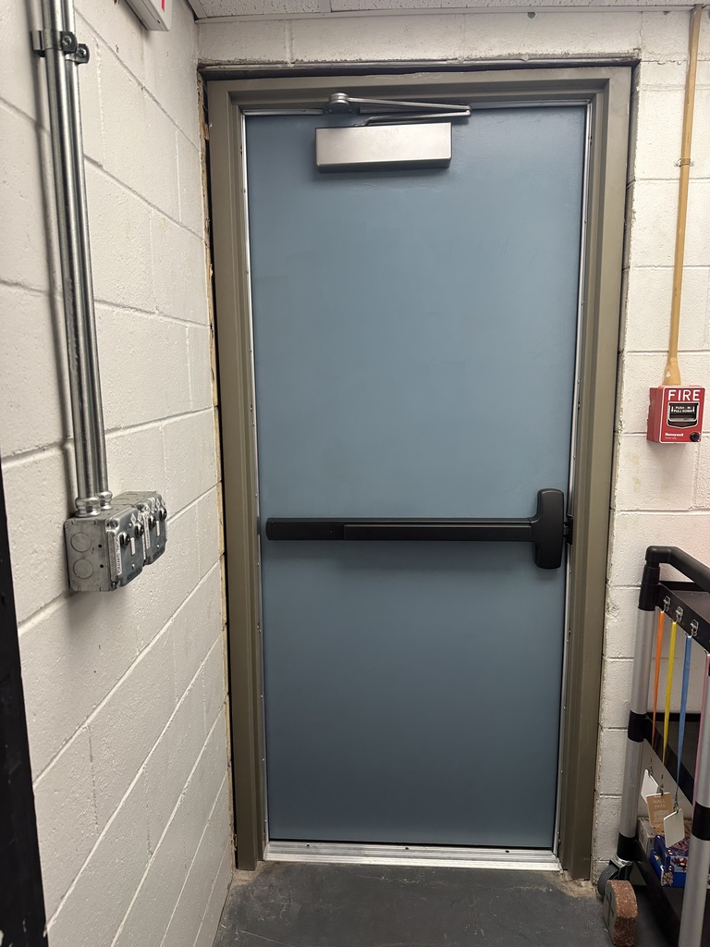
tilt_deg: -9.4
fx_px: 656
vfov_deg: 71.6
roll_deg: -0.1
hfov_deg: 56.8
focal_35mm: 24
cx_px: 355
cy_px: 474
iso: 125
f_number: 1.78
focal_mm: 6.86
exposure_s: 1/120
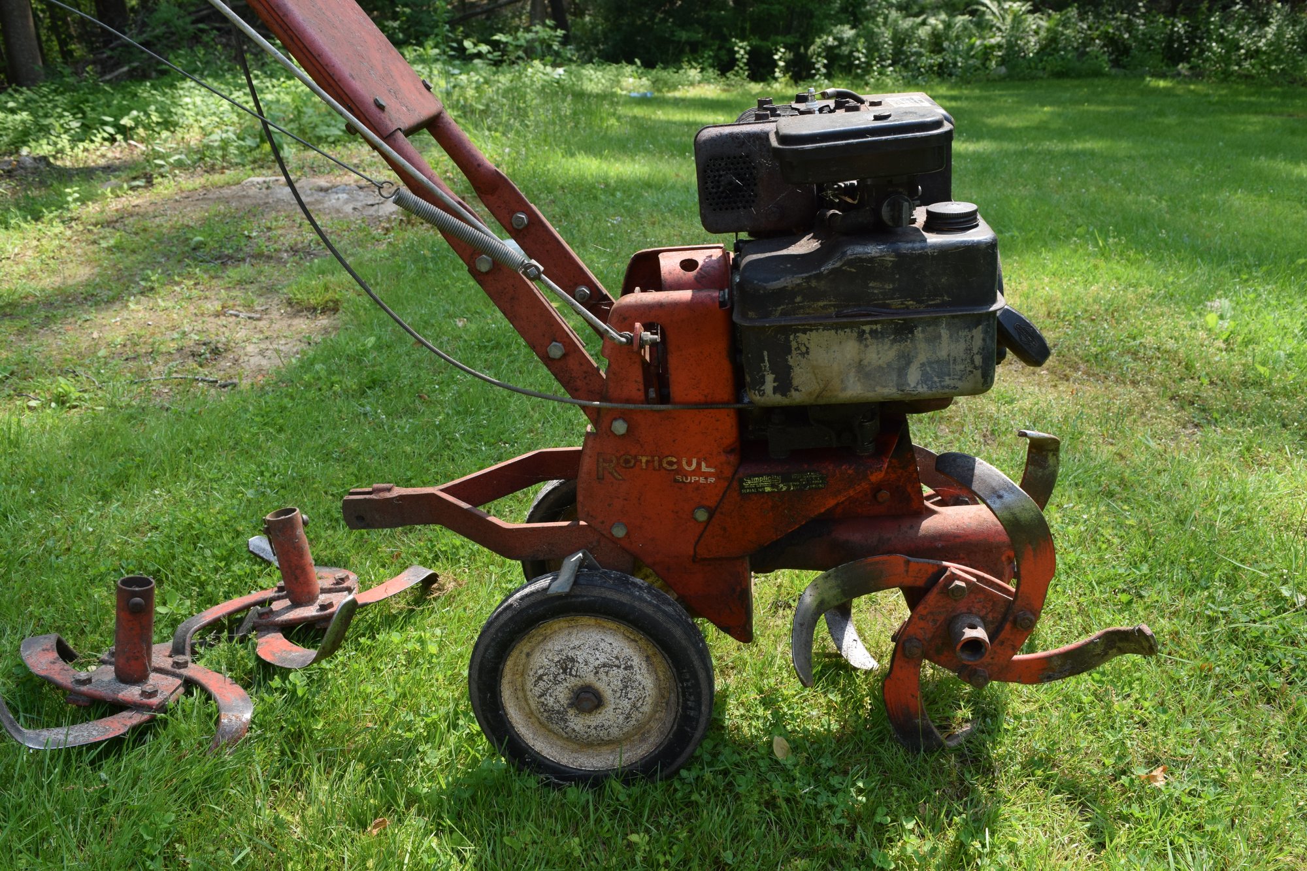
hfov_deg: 61.9
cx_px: 654
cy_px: 436
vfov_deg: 43.6
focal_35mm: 30
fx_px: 1089
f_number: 8
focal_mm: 20
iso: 360
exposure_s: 1/250
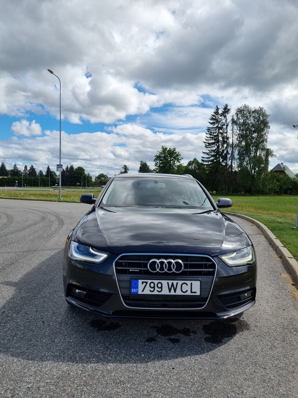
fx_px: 298
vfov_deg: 67.3
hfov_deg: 53.1
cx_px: 149
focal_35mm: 26
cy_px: 199
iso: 50
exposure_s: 1/4096
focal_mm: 5.4
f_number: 1.8
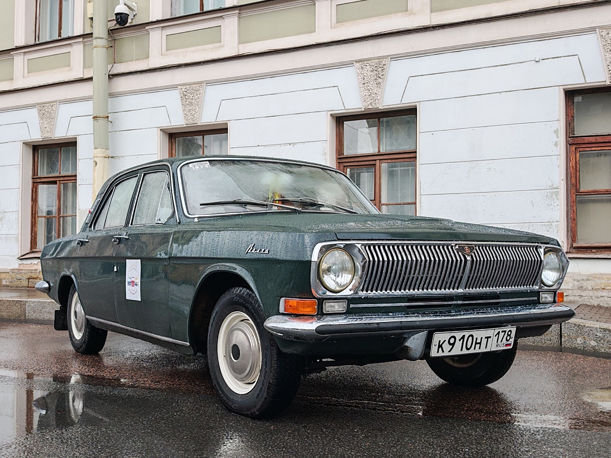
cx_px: 306
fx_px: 671
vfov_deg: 37.7
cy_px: 229
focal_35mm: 38
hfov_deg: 49.0
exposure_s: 1/270
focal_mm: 6.83
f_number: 2
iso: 125
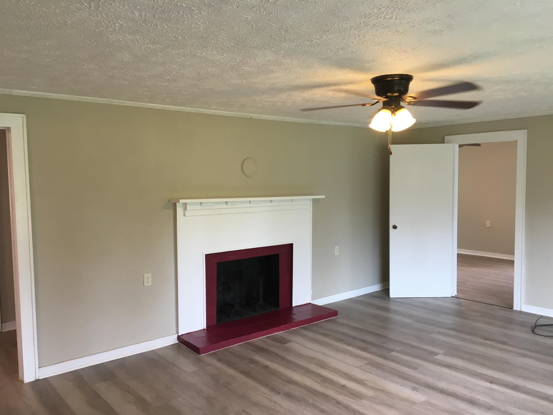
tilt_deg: -3.0
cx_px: 276
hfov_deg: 61.7
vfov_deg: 48.2
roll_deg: +1.2
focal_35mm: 29
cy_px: 208
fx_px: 463
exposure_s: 1/30
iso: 50
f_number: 2.2
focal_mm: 4.15
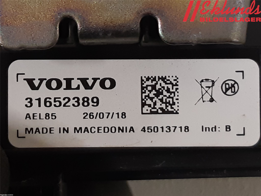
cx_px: 130
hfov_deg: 67.3
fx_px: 196
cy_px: 98
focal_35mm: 26
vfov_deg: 53.1
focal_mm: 3.93
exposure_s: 1/50
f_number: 1.7
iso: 160
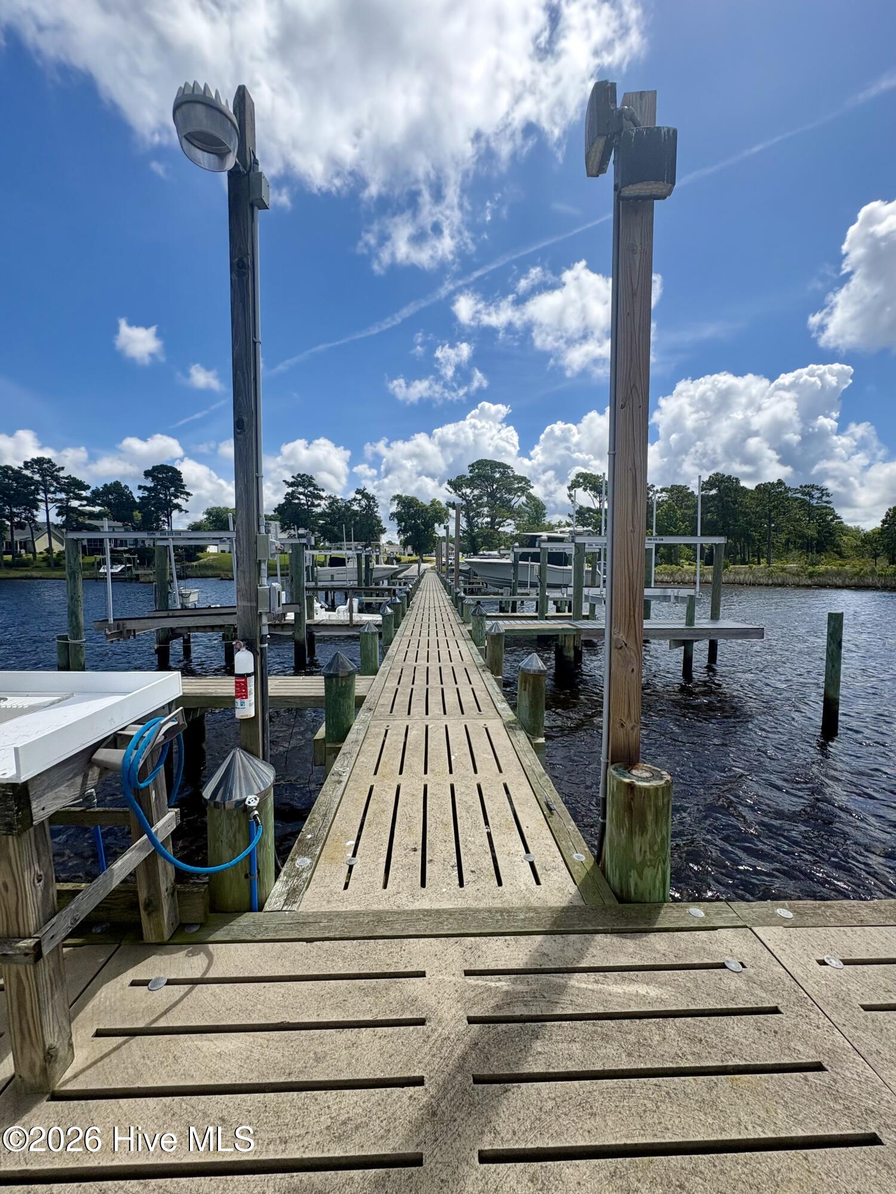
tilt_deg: -2.6
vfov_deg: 102.1
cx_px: 448
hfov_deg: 85.7
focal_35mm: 14
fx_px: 483
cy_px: 597
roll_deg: +0.5
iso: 50
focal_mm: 2.22
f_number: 2.2
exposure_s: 1/2874
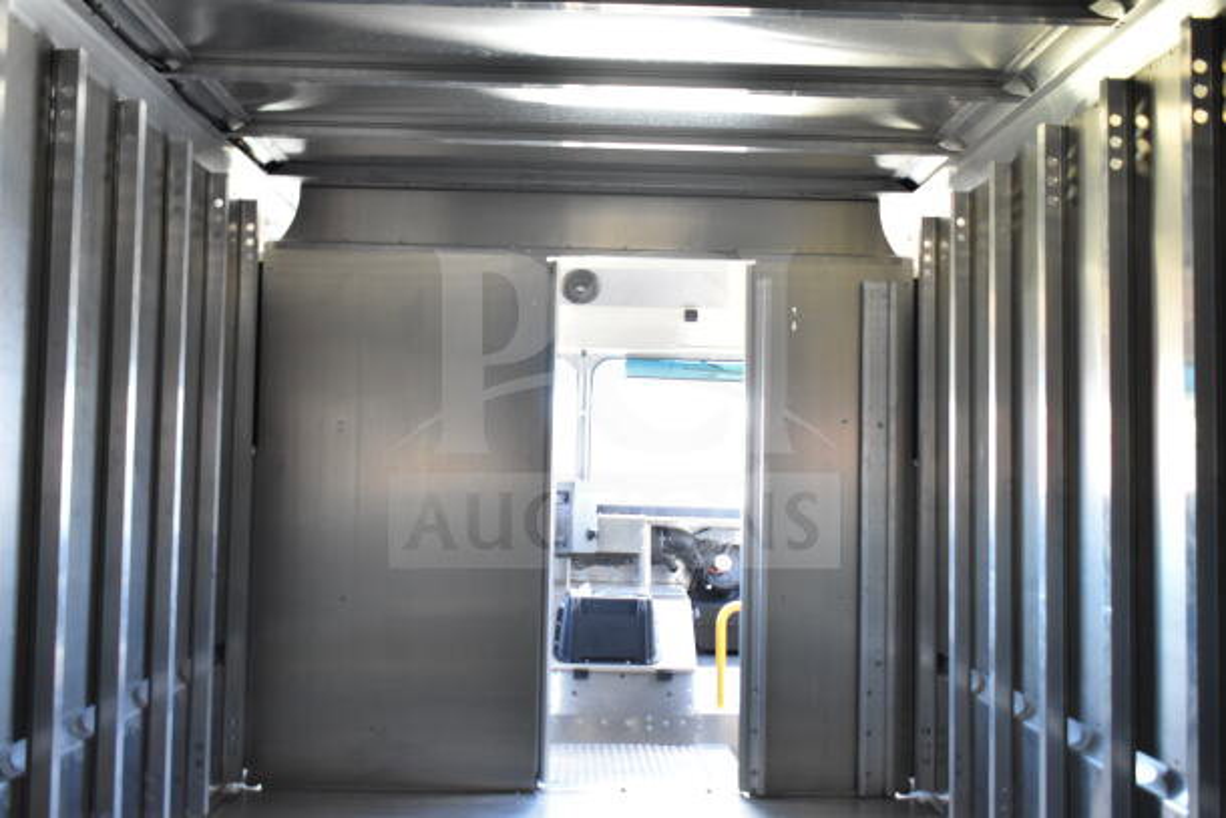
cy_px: 409
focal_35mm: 38
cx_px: 613
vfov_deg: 35.5
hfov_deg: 51.3
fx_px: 1277
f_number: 4.5
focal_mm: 25
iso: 1600
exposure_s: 1/80
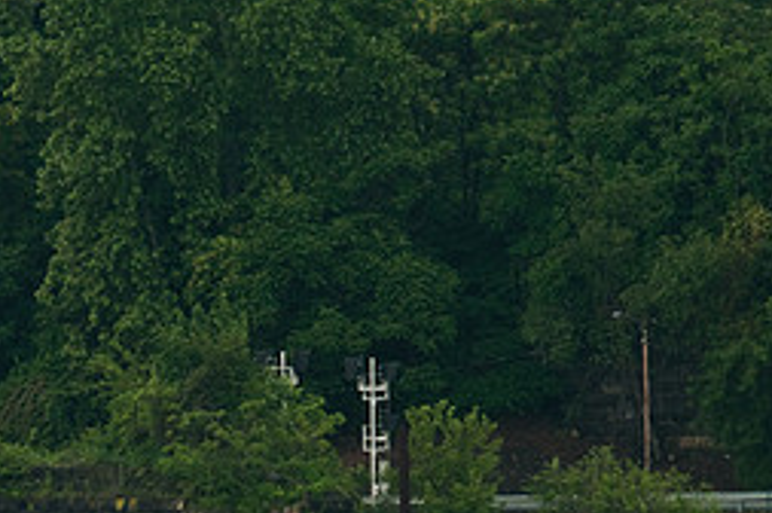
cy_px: 420
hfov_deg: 3.0
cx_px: 272
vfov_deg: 2.0
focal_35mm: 688
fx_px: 14735
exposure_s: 1/125
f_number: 8
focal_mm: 200
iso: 200
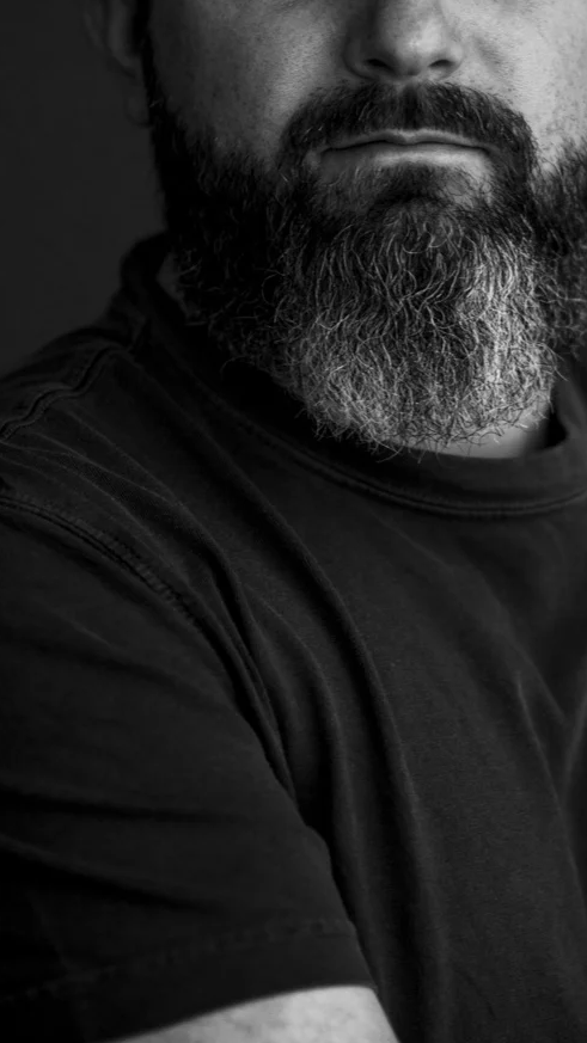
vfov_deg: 13.2
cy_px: 443
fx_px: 4511
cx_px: 441
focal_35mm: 163
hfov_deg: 7.4
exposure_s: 1/200
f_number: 1.8
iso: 250
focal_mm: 85
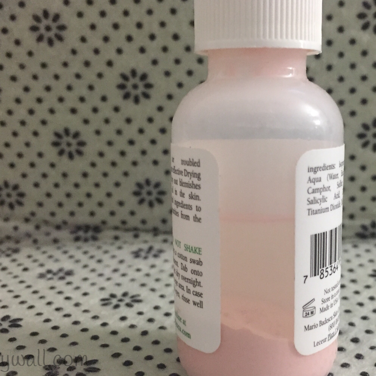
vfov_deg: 40.0
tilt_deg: -14.3
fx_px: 516
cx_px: 242
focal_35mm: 42
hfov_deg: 39.7
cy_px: 199
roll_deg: +0.9
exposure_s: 1/15
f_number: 2.2
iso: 320
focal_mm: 4.15
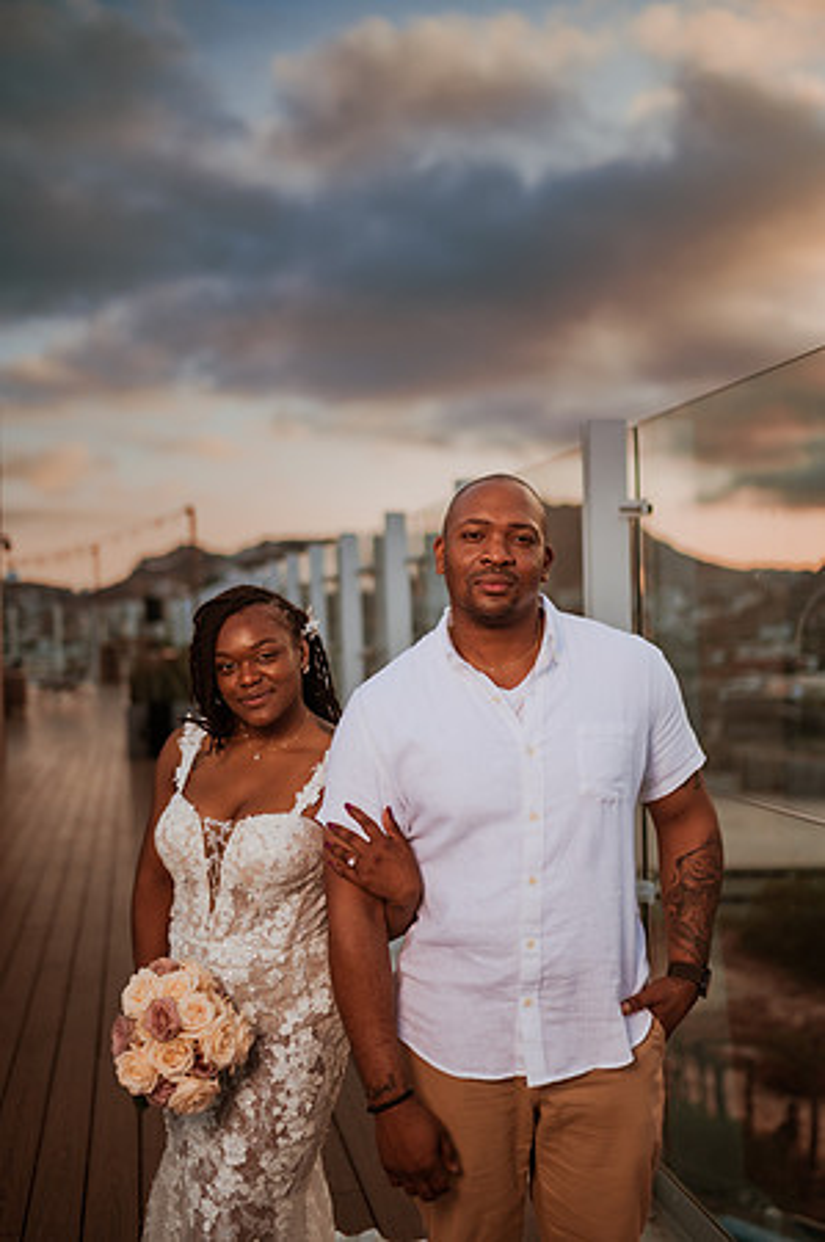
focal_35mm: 35
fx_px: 1206
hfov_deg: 37.8
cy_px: 621
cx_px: 412
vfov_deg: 54.5
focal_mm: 35
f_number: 1.4
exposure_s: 1/4000
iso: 160
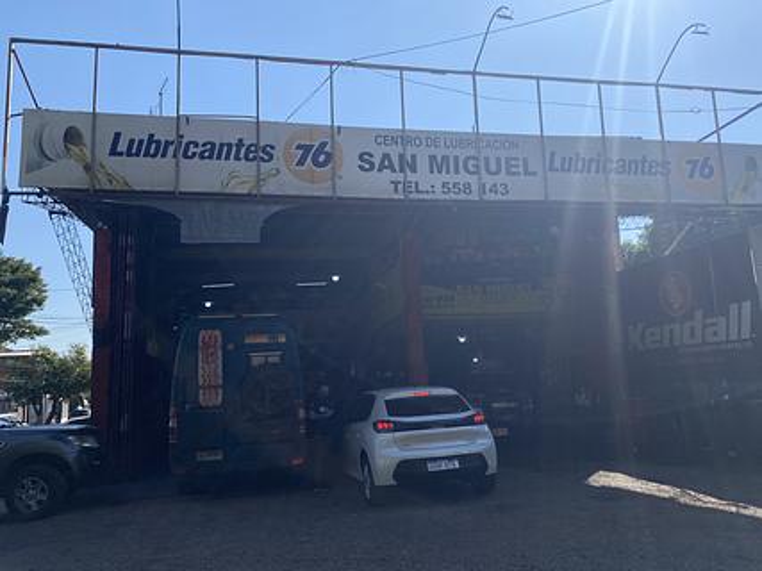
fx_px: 572
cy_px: 286
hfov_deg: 67.3
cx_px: 381
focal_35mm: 26
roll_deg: +2.7
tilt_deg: +9.3
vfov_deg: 53.0
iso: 32
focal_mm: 4.25
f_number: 1.8
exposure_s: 1/5747
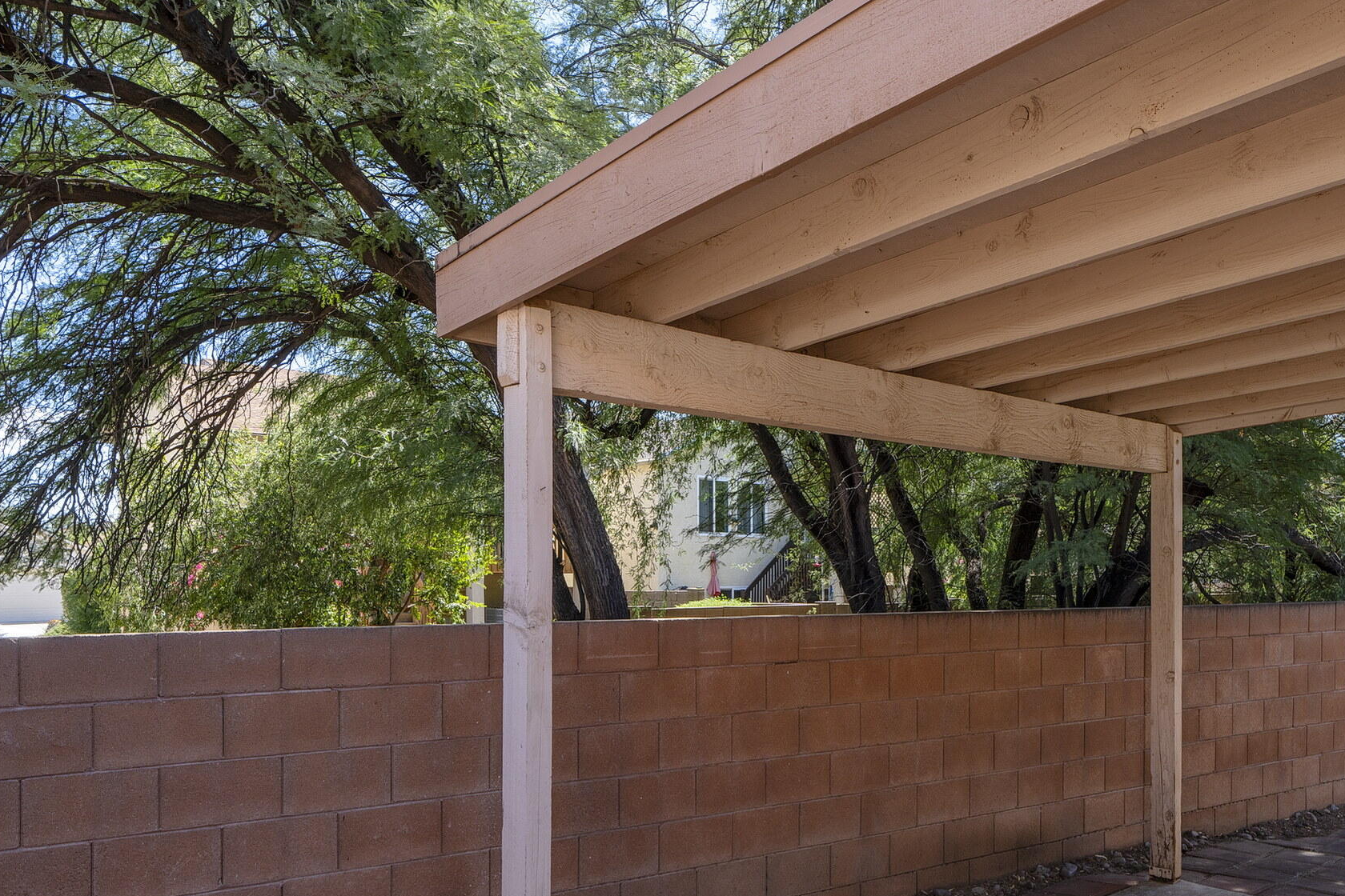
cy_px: 694
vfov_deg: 48.8
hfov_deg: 71.3
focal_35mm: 25
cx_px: 741
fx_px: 934
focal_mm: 15
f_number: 9
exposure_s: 1/60
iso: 100
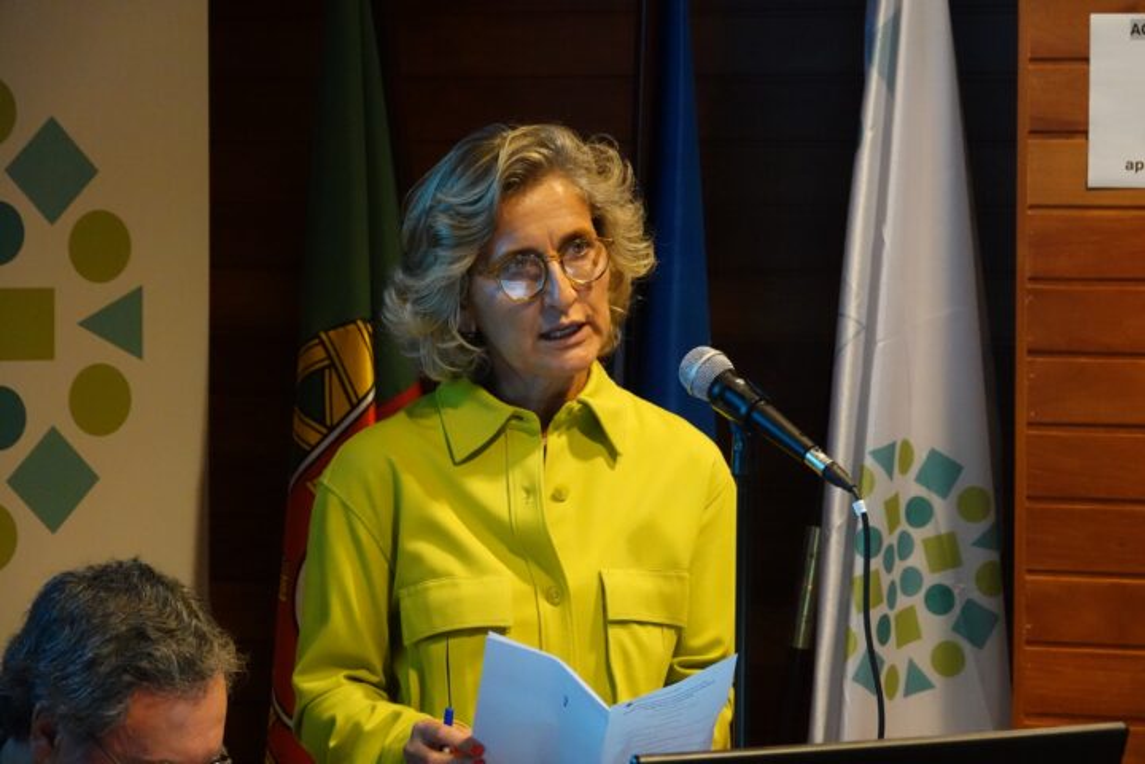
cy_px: 382
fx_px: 4421
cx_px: 572
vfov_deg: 9.9
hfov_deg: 14.8
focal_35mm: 139
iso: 3200
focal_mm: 51.14
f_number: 4
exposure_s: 1/100
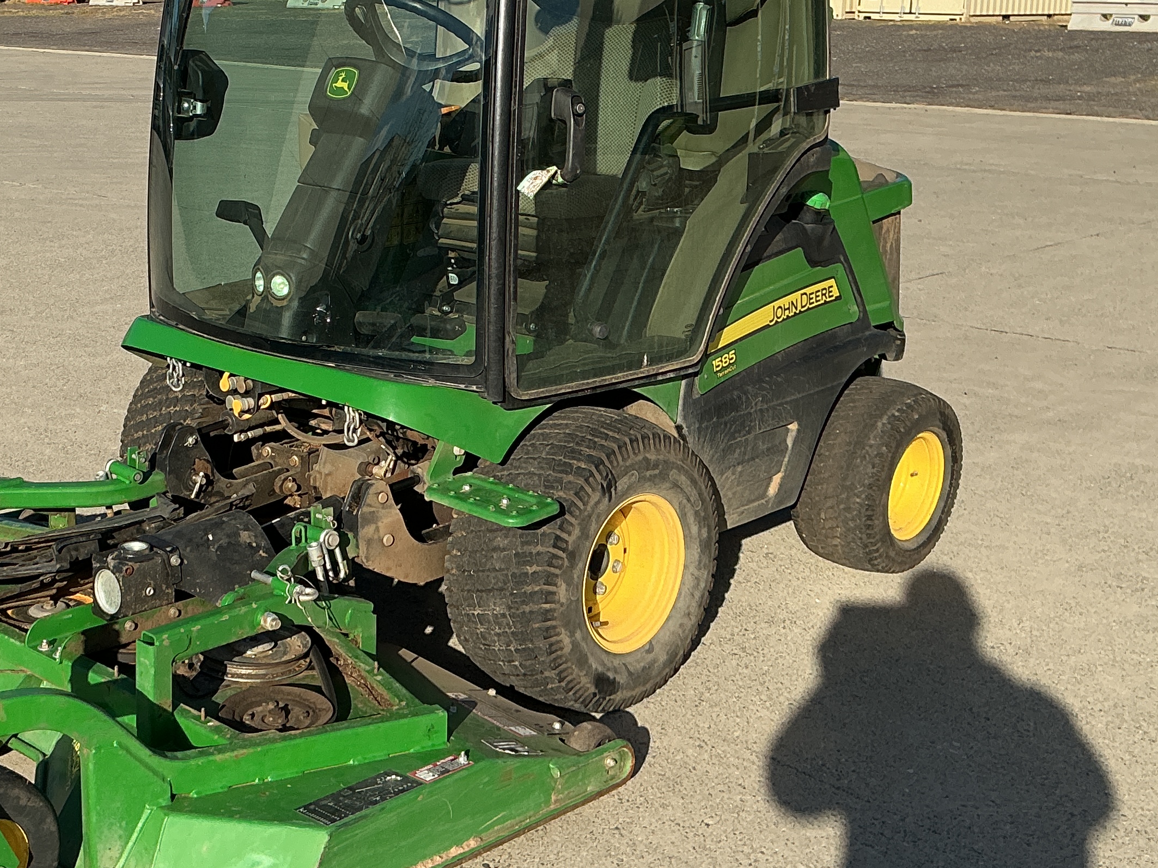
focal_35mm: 55
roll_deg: -2.5
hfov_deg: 34.3
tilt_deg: -8.3
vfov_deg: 26.4
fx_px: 1840
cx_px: 301
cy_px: 291
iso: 25
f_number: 1.8
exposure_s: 1/1984
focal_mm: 3
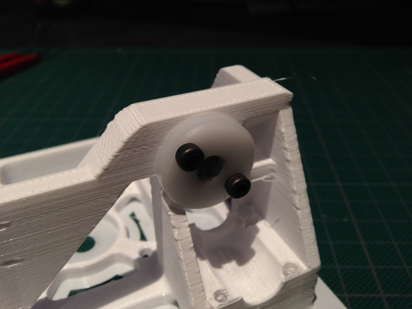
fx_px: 393
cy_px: 154
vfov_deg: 42.9
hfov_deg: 55.4
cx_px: 206
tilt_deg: -33.1
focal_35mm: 33
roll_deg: +1.3
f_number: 2.4
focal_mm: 4.12
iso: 50
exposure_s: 1/24
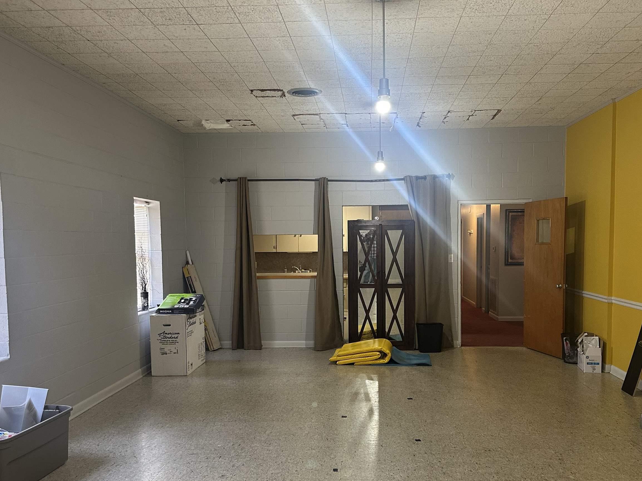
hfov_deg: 56.7
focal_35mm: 32
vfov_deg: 43.9
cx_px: 352
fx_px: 593
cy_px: 288
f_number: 1.78
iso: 250
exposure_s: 1/60
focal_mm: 6.86
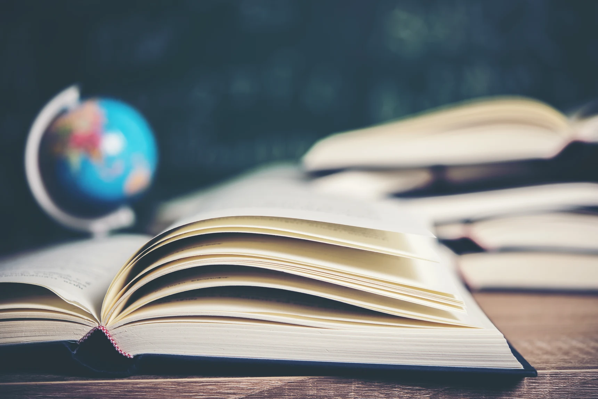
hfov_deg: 33.4
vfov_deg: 22.6
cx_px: 299
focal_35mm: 60
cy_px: 200
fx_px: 997
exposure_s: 1/200
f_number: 3.5
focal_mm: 60
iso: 100
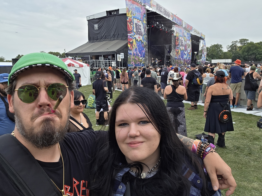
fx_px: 204
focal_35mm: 27
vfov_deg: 51.4
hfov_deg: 65.3
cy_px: 99
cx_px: 137
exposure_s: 1/401
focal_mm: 3.3
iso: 25
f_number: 2.2
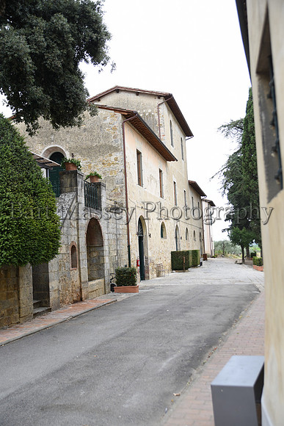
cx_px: 142
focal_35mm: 34
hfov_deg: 38.9
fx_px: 402
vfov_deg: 55.8
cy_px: 213
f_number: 3.5
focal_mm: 34
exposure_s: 1/160
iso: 64
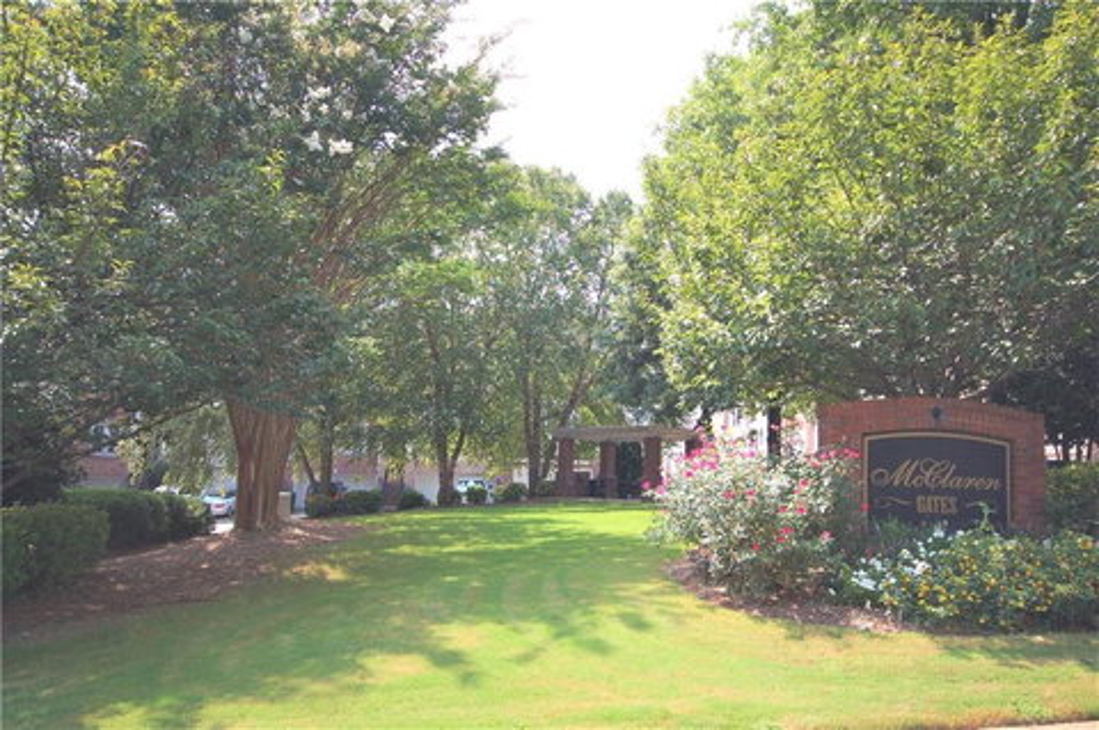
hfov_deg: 62.0
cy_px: 365
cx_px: 550
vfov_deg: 43.5
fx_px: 915
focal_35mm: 30
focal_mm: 20
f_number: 5.6
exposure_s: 1/320
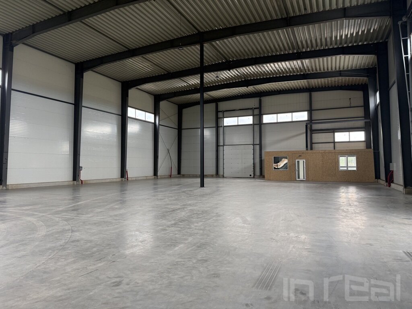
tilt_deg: +3.6
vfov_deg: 56.8
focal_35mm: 24
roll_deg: +0.8
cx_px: 206
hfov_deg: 71.6
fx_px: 286
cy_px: 154
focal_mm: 6.76
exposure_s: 1/203
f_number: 1.78
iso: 200
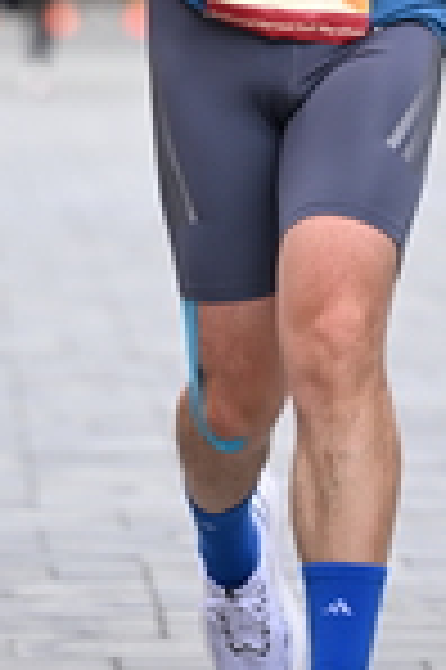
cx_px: 340
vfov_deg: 4.0
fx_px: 9629
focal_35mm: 517
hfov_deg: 2.7
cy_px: -351
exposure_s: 1/2000
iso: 640
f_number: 2.8
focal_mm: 140
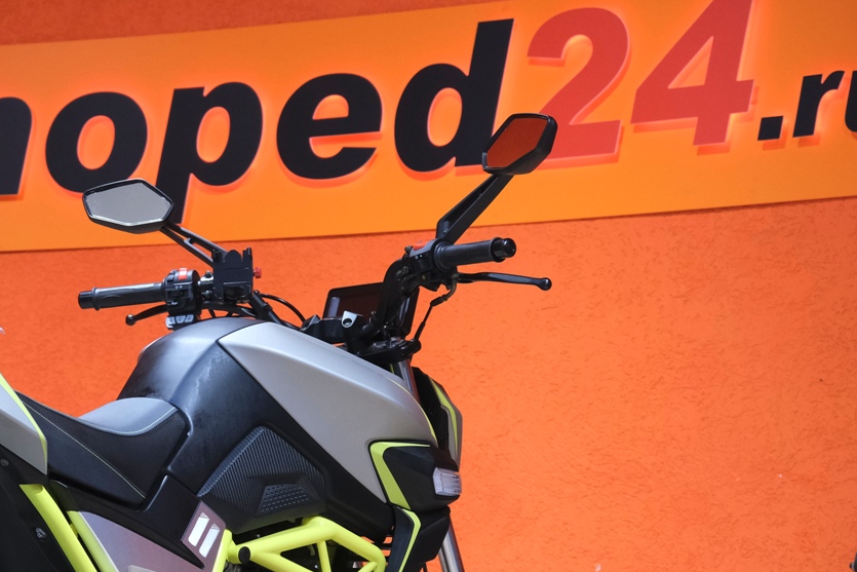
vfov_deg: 12.1
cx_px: 151
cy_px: 497
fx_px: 2690
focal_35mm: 113
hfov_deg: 17.9
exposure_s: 1/100
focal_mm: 39.3
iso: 1600
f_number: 4
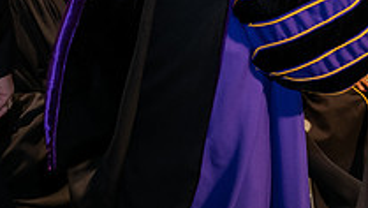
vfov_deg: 6.6
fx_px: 1758
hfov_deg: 11.9
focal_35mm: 180
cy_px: -130
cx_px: 301
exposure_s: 1/200
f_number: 6.3
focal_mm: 62
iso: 1600
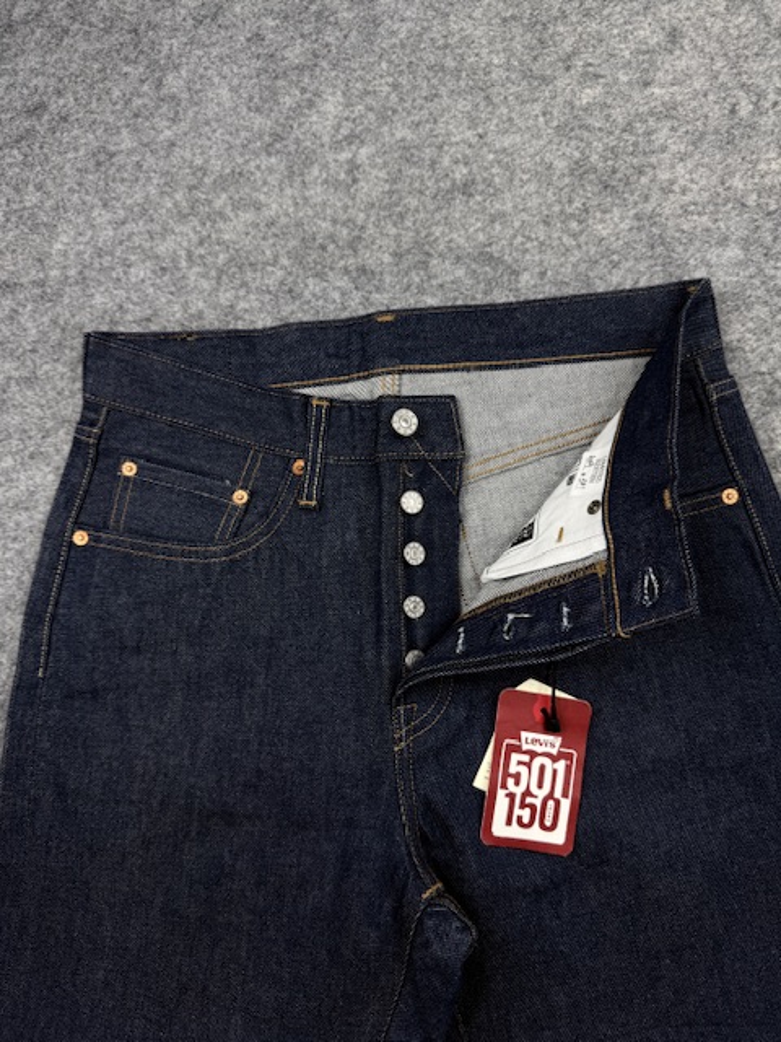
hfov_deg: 56.8
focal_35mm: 24
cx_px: 390
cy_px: 521
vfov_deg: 71.6
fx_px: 722
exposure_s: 1/207
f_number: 1.78
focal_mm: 6.76
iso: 64
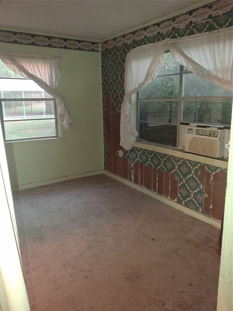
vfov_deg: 65.3
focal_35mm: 27
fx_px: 242
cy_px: 156
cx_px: 116
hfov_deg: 51.4
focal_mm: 4
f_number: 1.8
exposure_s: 1/20
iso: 25
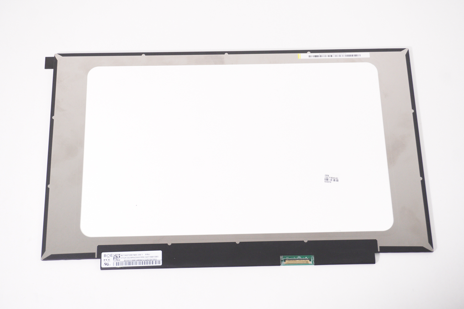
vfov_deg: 25.0
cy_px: 154
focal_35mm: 54
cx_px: 232
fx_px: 695
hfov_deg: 36.9
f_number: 5.6
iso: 2000
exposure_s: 1/125
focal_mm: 36
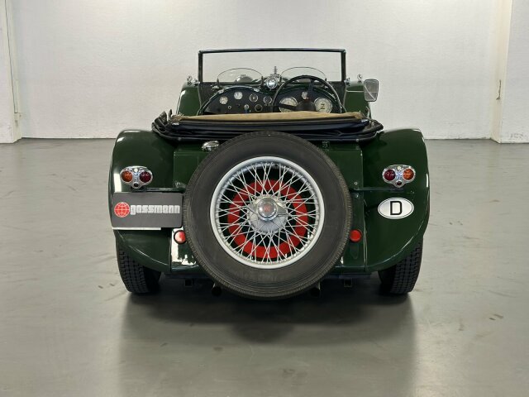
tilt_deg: -14.6
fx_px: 734
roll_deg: +0.0
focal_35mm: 48
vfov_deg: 30.3
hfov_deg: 39.7
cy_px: 198
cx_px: 264
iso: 125
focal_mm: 6.86
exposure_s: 1/60
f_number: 1.78
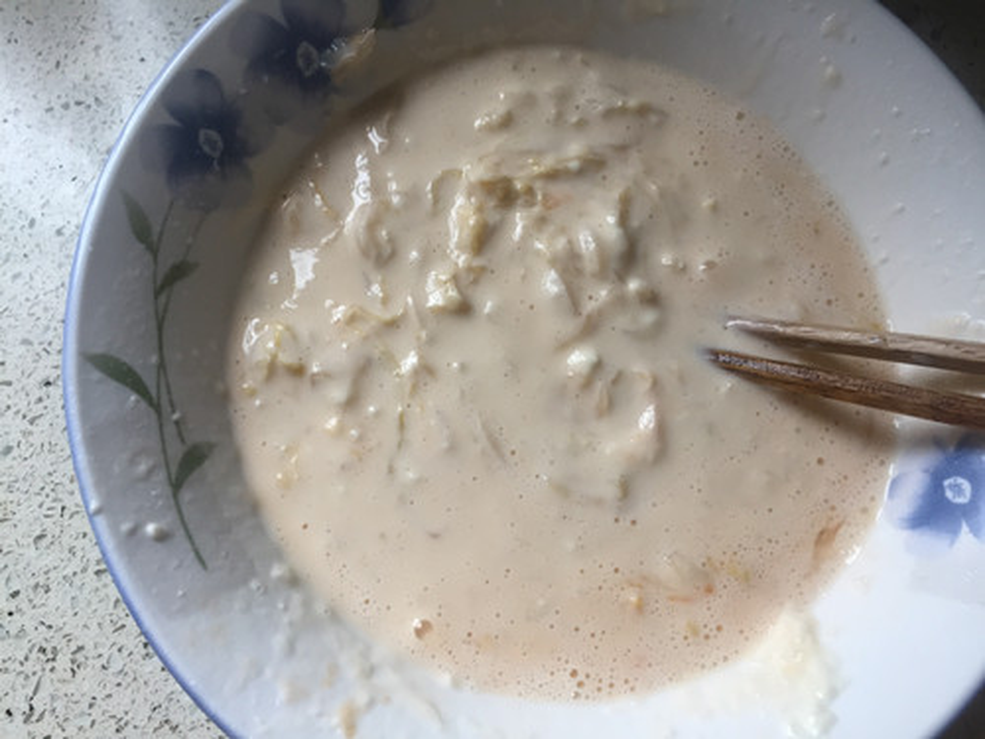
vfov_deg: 48.2
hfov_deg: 61.7
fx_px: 825
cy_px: 370
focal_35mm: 29
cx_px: 492
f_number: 2.2
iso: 80
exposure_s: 1/30
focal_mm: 4.15
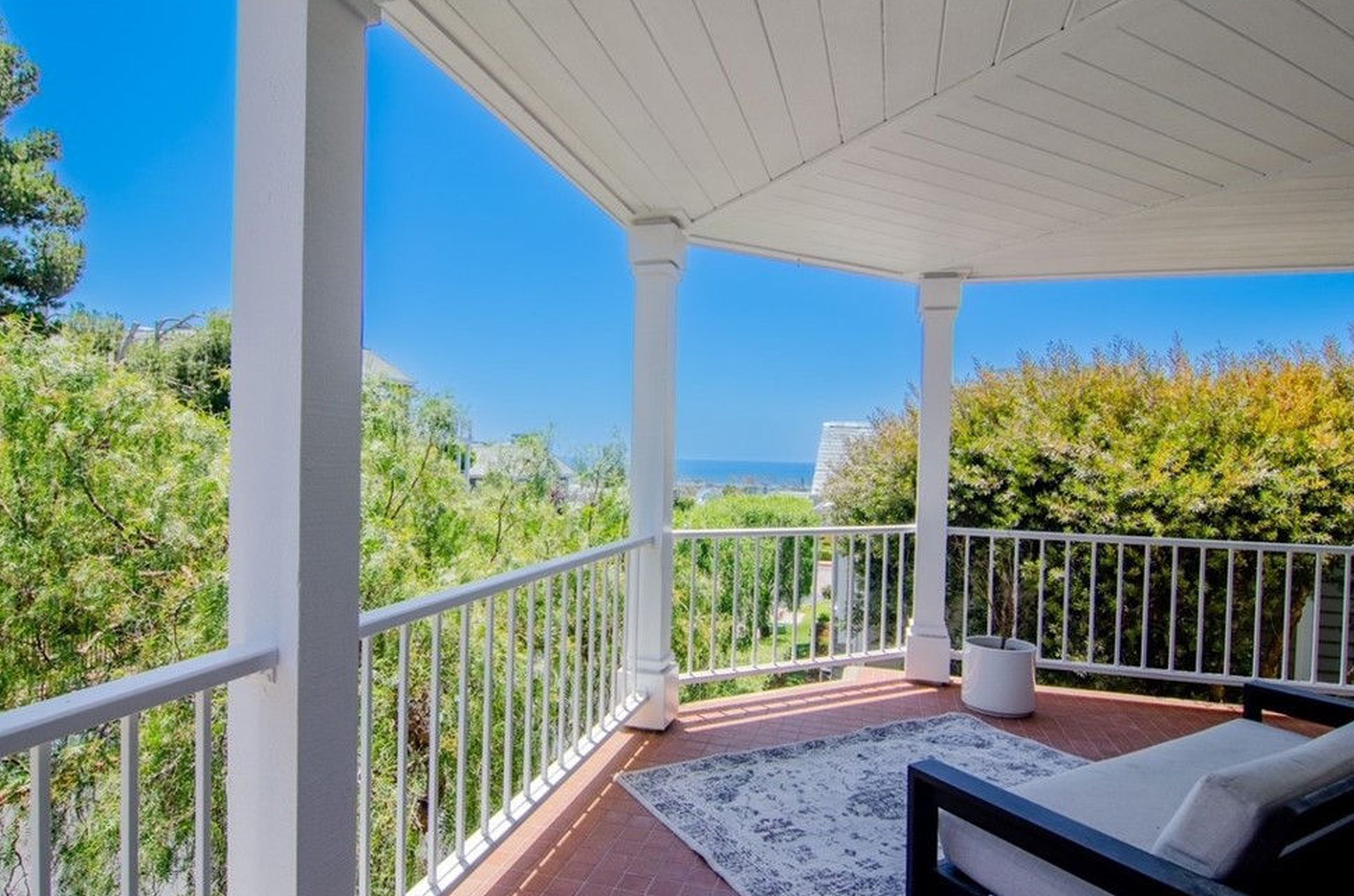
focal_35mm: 19
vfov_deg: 64.3
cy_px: 465
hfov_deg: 87.0
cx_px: 648
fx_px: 713
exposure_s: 1/320
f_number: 8
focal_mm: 12
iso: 100
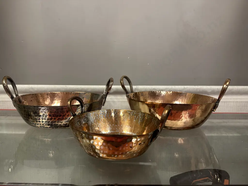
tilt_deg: -7.2
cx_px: 124
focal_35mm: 24
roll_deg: -0.6
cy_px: 93
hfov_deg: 71.6
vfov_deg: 56.8
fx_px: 172
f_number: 1.78
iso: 200
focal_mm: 6.86
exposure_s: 1/50
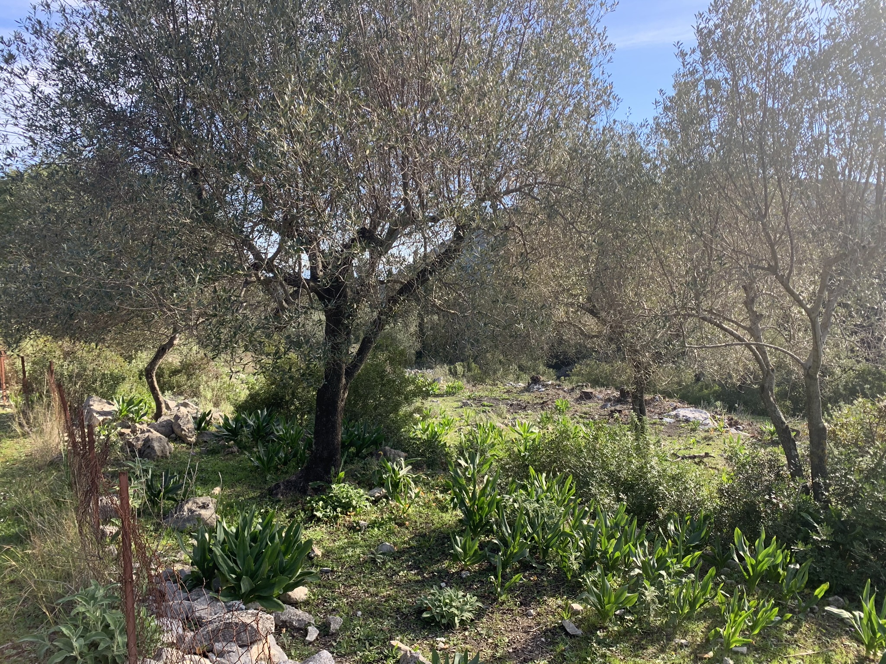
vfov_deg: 53.1
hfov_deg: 67.3
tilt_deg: -3.3
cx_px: 443
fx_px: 665
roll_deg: +0.5
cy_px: 332
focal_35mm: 26
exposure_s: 1/362
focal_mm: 4.25
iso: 25
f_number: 1.8
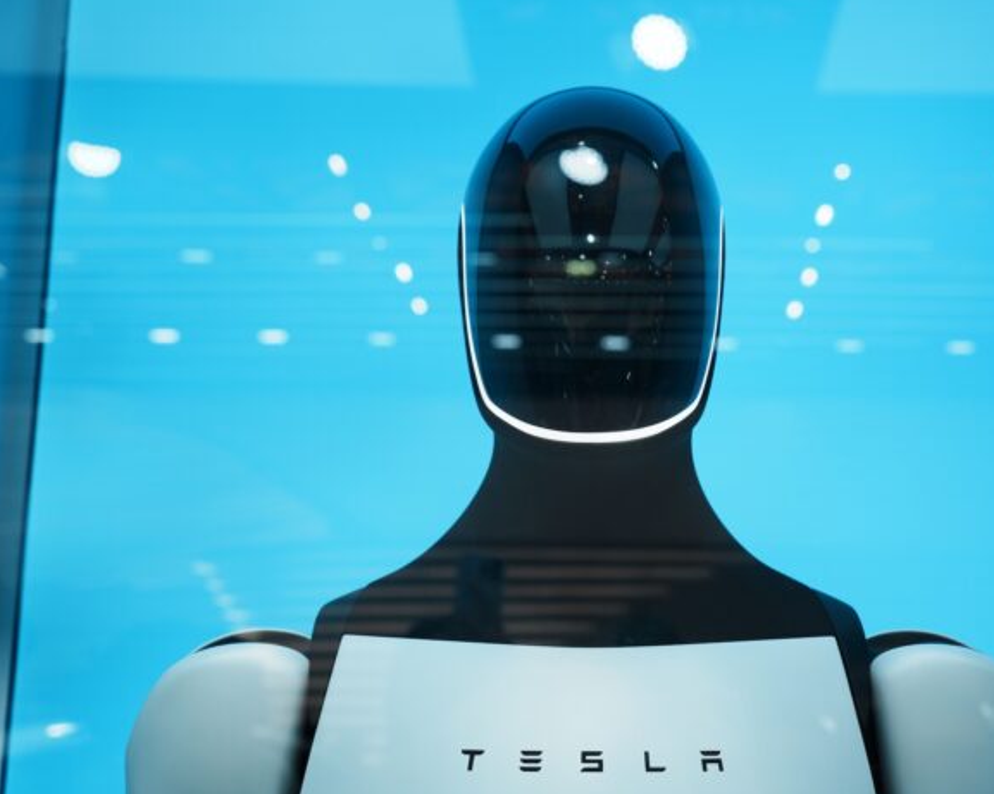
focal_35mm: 25
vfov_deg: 56.7
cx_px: 617
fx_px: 735
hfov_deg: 67.2
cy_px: 425
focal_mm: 20
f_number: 3.5
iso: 125
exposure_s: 1/125
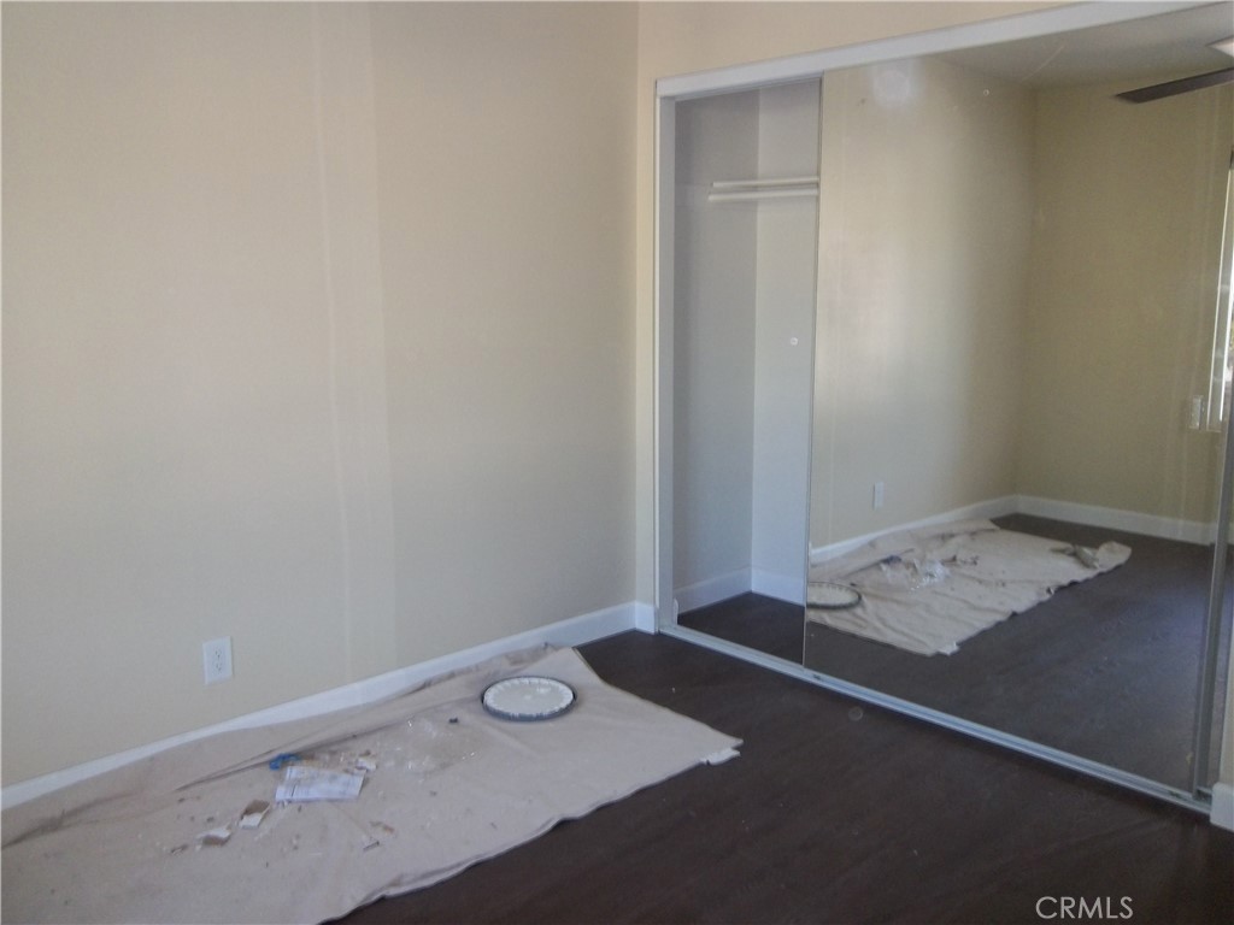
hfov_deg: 63.4
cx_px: 617
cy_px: 462
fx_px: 998
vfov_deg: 49.7
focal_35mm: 28
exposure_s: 1/30
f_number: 3.5
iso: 160
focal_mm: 5.05
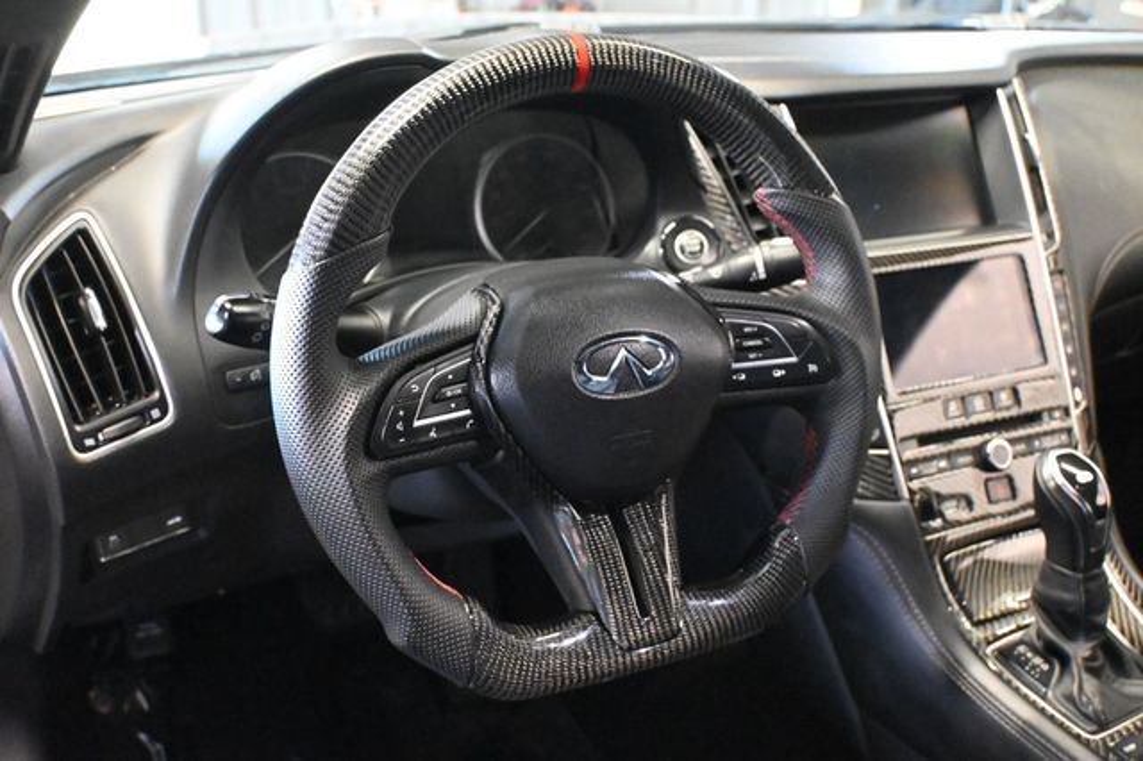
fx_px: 1261
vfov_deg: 33.6
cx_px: 572
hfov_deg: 48.7
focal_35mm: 40
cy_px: 380
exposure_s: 1/30
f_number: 4.5
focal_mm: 26.5
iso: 12800
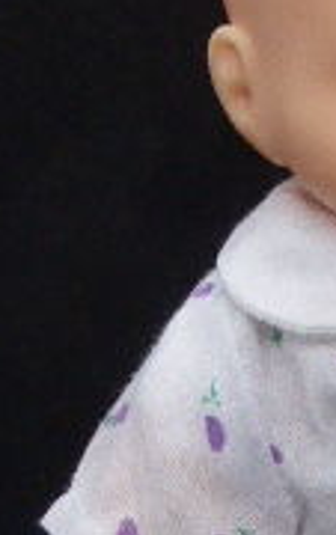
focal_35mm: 173
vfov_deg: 12.0
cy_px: 443
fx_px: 2527
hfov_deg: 7.4
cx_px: 544
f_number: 4.1
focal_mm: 7.9
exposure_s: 1/50
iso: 400
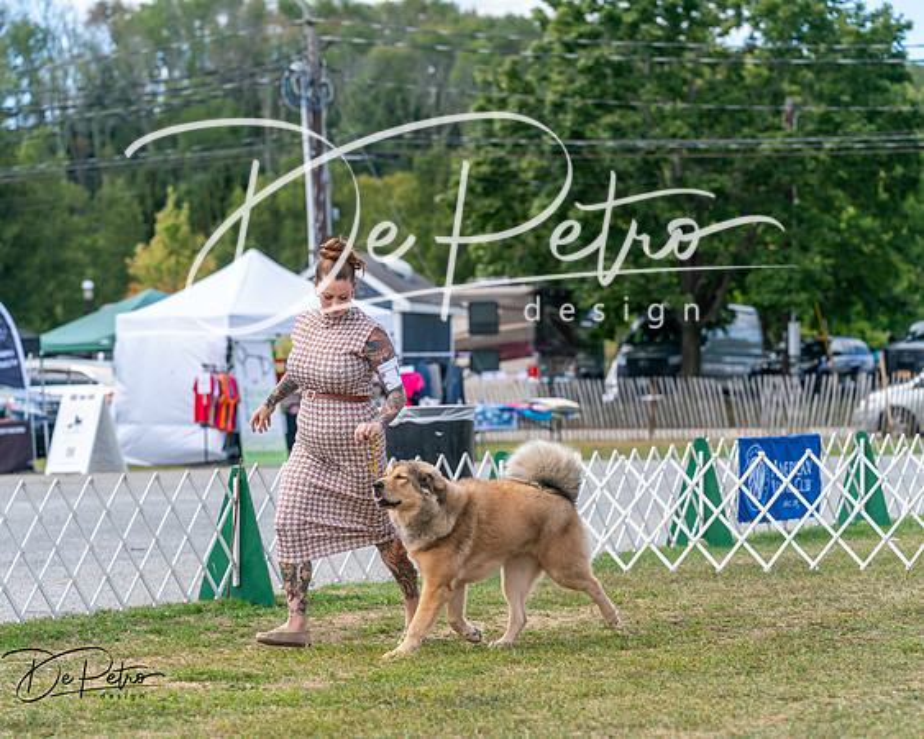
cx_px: 462
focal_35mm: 127
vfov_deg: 12.1
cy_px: 370
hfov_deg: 15.1
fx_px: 3479
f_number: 4
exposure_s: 1/1250
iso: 320
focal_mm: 113
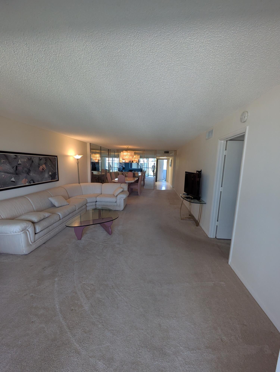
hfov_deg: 85.7
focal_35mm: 14
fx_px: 151
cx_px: 140
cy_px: 186
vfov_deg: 102.0
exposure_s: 1/120
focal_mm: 1.83
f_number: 2.2
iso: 113
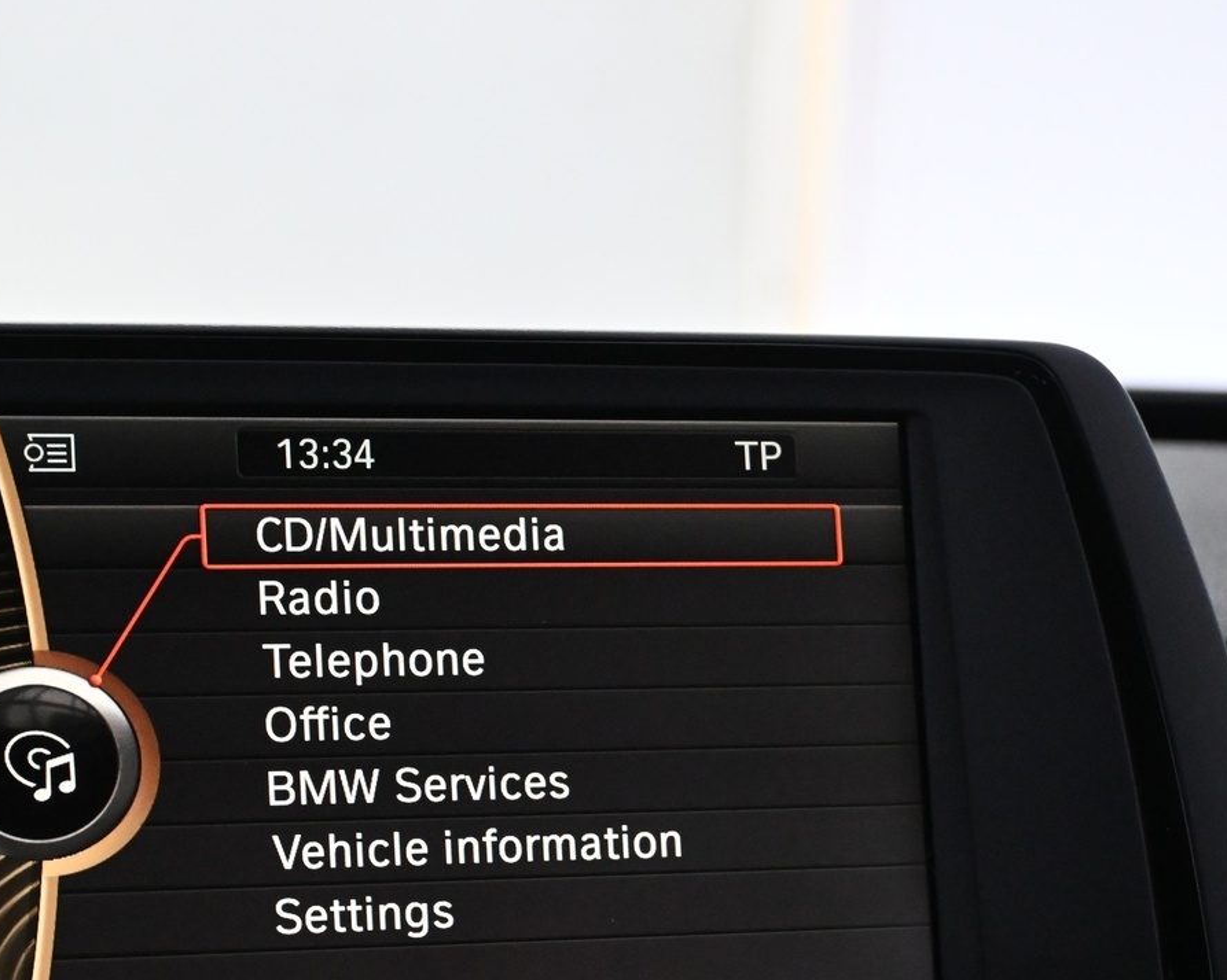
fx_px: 3988
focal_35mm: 110
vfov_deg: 14.0
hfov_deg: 17.4
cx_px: 345
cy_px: 625
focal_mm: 43
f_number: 6
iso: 4000
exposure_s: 1/60
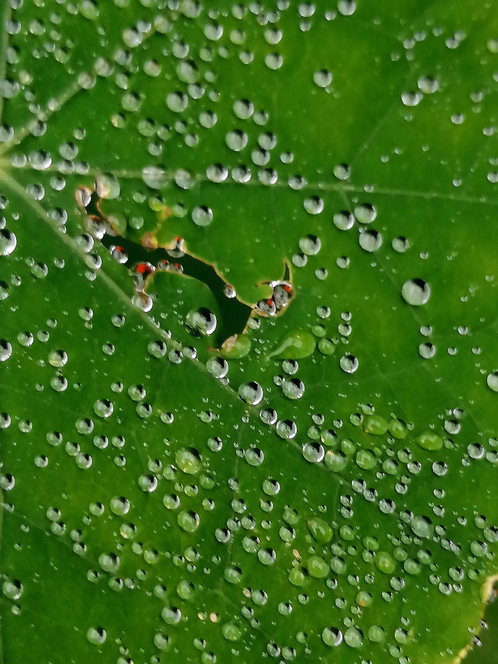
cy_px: 332
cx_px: 249
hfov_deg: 23.3
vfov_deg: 30.7
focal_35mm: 63
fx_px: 1208
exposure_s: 1/50
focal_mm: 4.75
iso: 80
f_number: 1.8
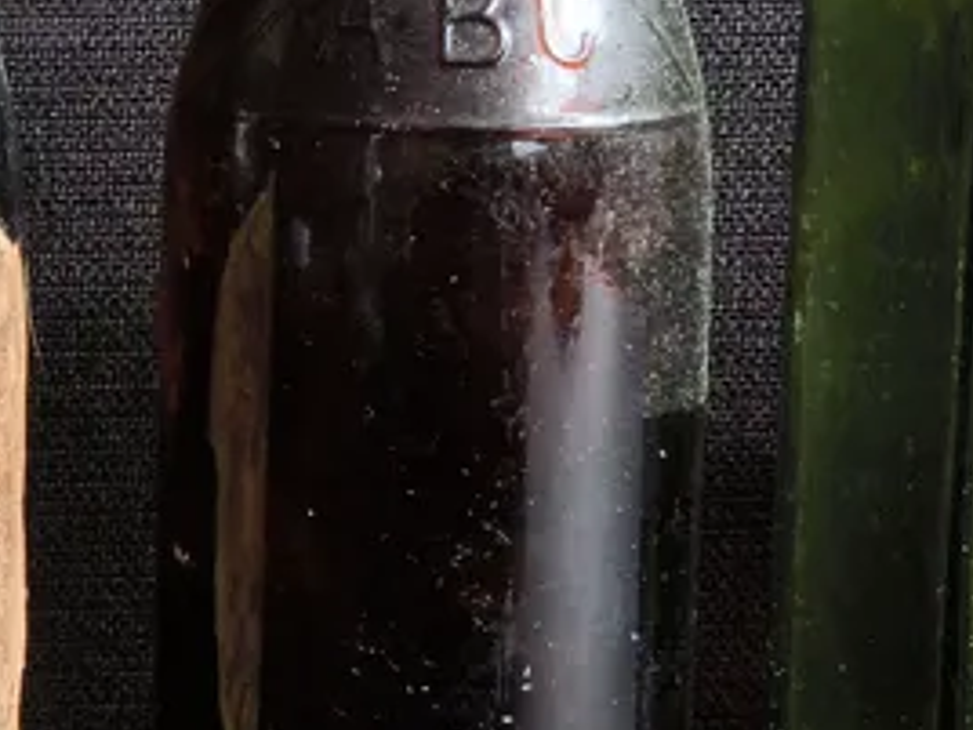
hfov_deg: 17.8
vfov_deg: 14.3
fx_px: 2895
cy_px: 229
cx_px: -298
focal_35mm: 103
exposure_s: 1/120
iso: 80
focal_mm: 2.87
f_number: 2
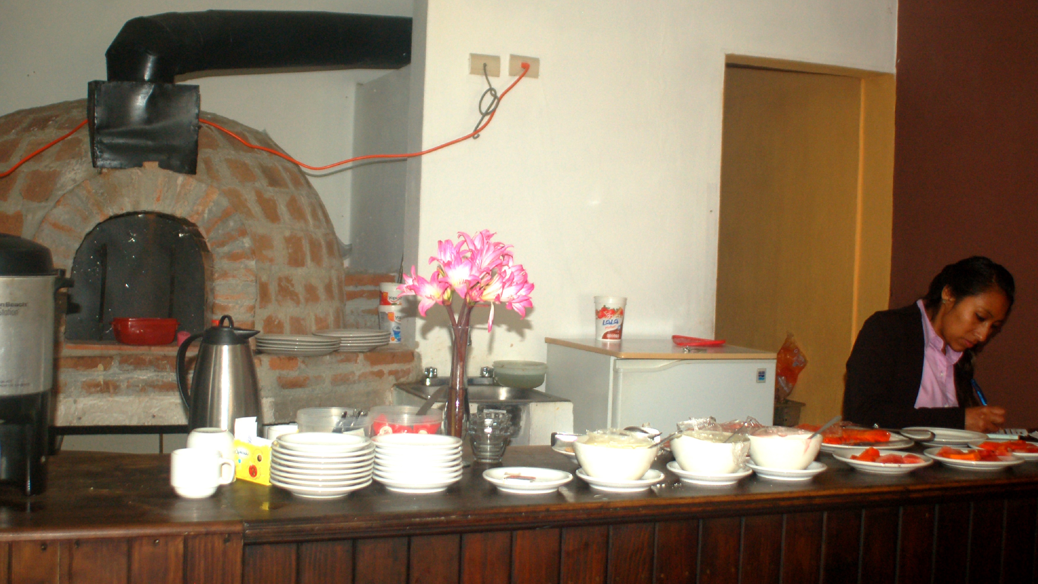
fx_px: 1211
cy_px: 277
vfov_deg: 27.1
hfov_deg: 46.4
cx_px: 519
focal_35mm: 44
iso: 400
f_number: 3.5
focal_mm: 28
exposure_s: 1/60
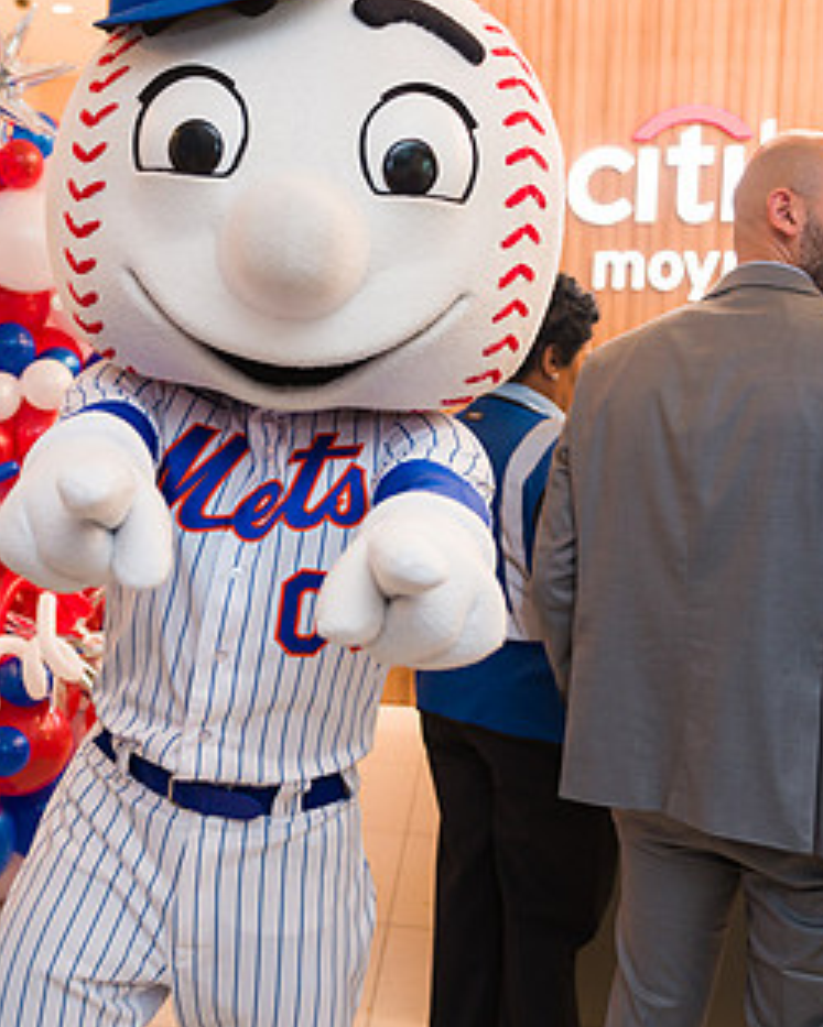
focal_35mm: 42
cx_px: 192
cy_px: 509
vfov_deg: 43.8
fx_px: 1278
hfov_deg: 34.8
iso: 400
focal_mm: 24
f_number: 4
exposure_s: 1/200
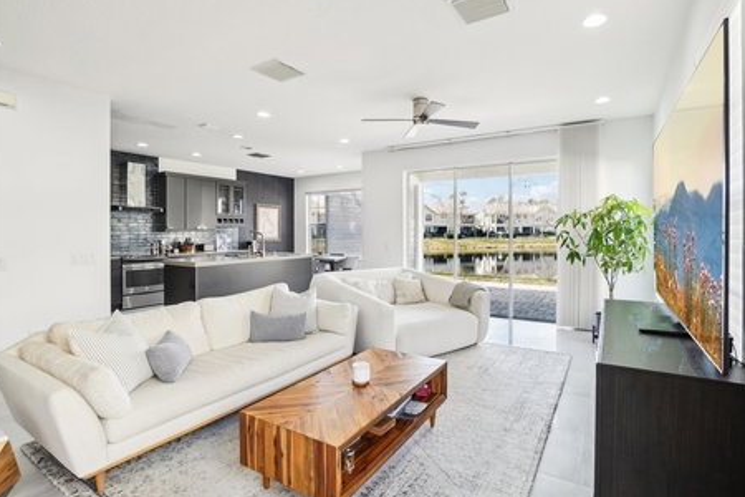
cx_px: 387
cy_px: 245
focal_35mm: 16
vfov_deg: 73.7
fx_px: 331
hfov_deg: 96.7
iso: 400
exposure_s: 1/40
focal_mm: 10
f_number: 8
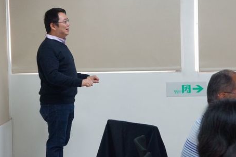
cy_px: 71
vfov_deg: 12.3
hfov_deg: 18.4
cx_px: 85
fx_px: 727
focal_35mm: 111
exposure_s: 1/160
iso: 2000
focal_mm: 48
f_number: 5
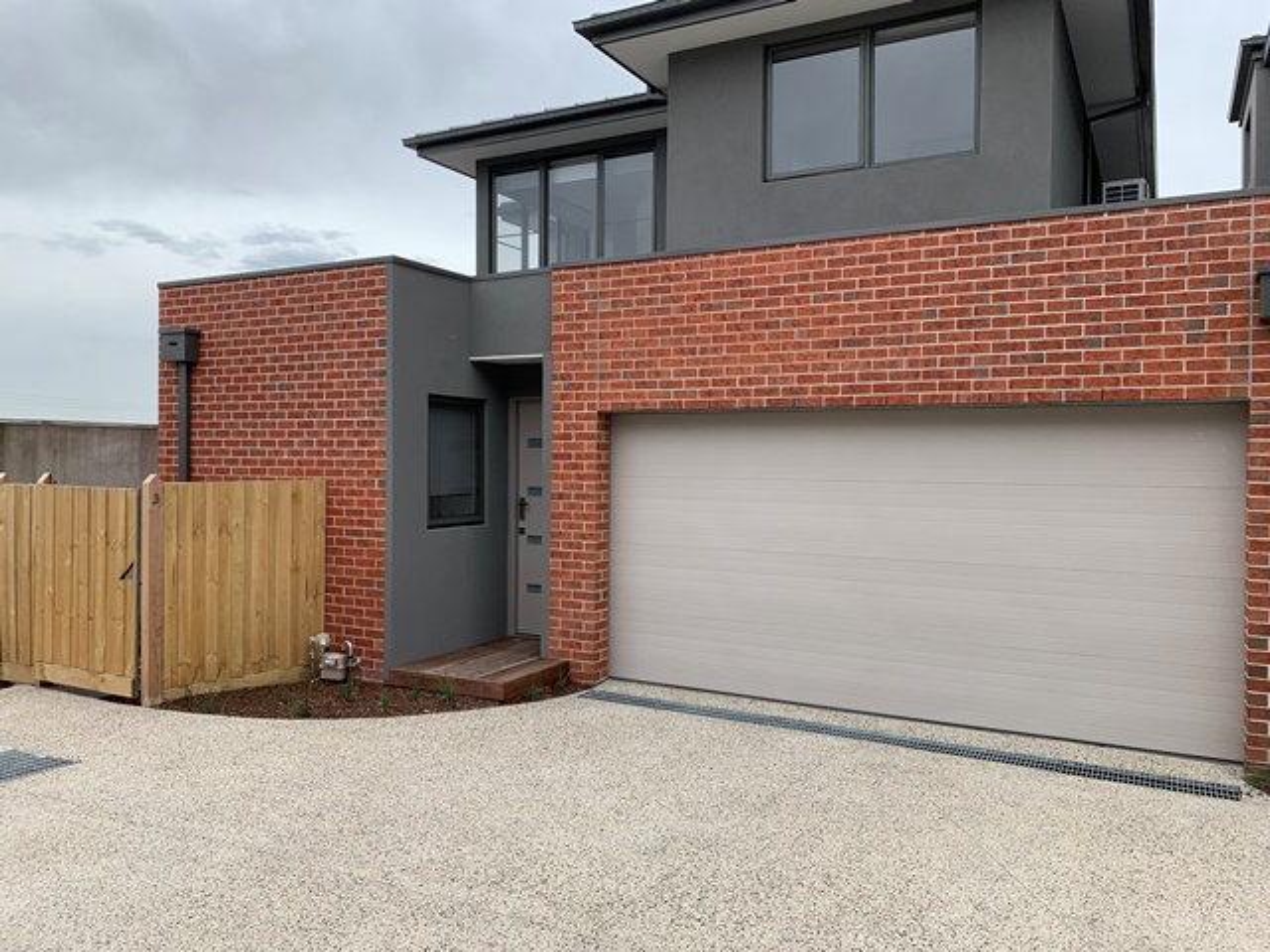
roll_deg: -0.3
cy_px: 476
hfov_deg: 67.3
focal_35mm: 26
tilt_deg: +0.4
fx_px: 954
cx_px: 635
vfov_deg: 53.1
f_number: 1.8
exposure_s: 1/564
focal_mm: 4.25
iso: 25
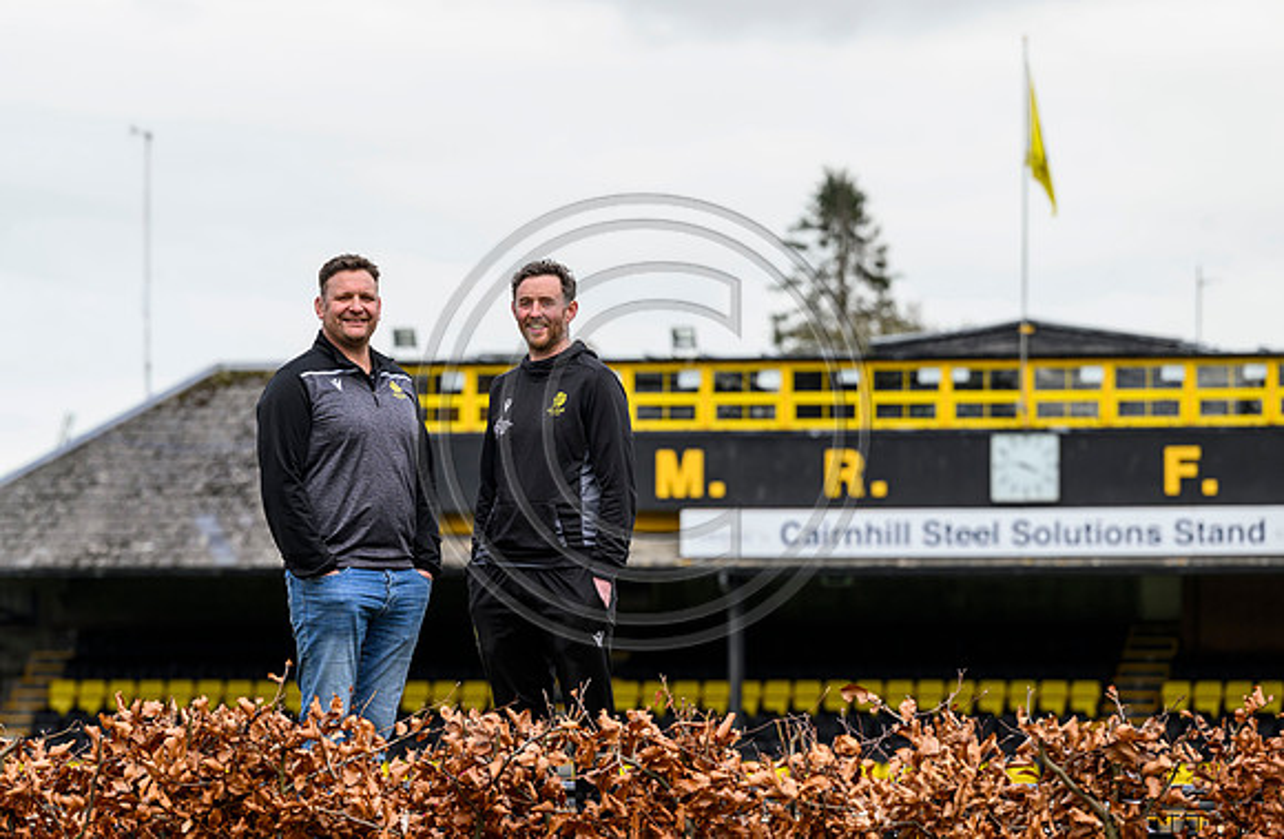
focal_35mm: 224
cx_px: 571
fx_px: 7925
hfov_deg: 9.3
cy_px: 364
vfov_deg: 6.1
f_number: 5.6
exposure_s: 1/160
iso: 500
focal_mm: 200
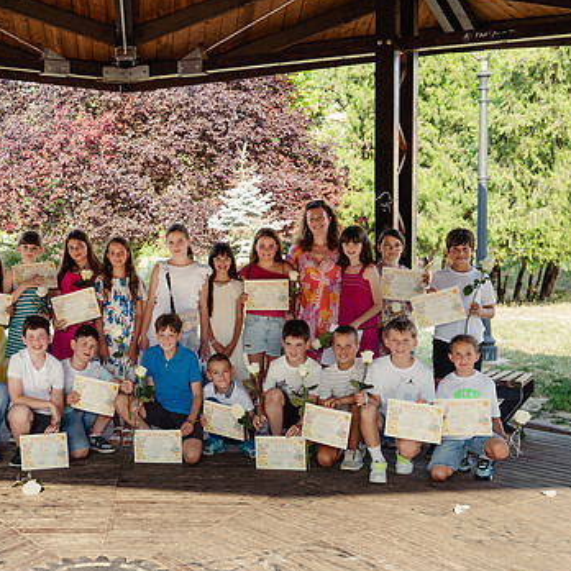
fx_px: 952
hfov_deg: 32.3
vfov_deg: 33.4
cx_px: 100
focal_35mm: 51
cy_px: 282
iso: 400
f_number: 4.5
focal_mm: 36
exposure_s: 1/250
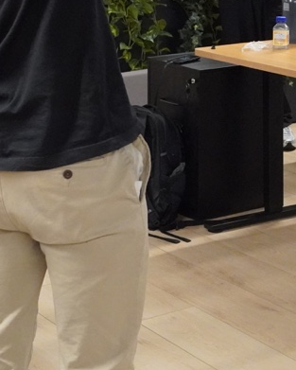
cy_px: 71
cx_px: 235
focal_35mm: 99
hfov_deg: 15.4
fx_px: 1089
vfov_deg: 19.1
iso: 5000
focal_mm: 23
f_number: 4
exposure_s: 1/160
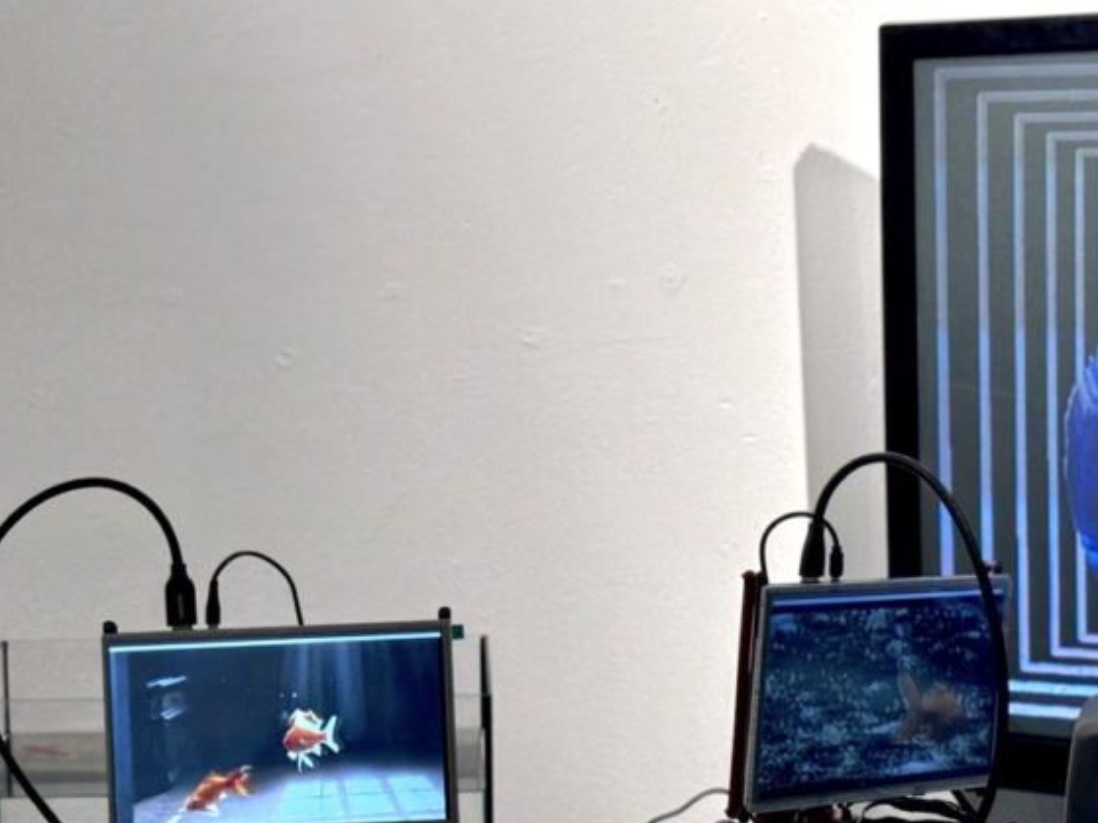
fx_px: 2791
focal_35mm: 88
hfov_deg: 22.2
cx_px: 438
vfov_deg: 16.7
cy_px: 528
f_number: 1.78
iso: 64
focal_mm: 6.76
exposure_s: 1/100
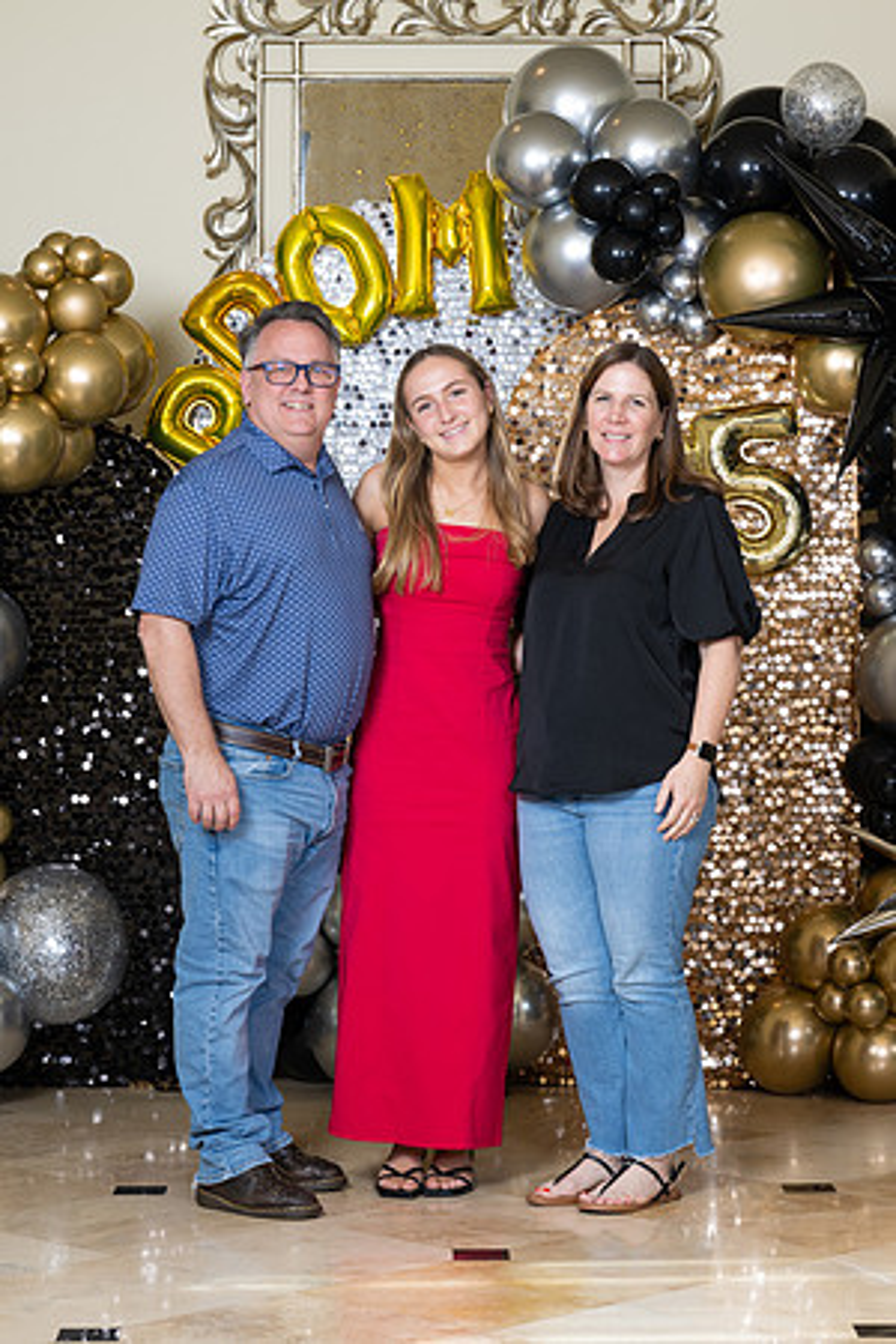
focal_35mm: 105
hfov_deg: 13.0
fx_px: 3920
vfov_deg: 19.5
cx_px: 448
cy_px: 672
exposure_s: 1/100
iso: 320
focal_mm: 105
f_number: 8
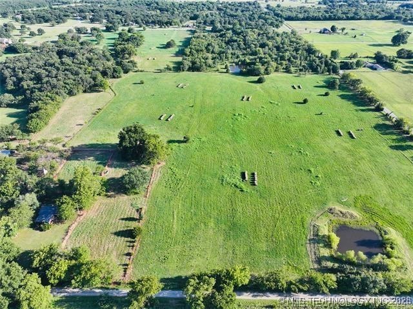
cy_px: 154
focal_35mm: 24
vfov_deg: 56.8
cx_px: 206
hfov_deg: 71.6
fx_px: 286
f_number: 2.8
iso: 100
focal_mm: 12.29
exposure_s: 1/640
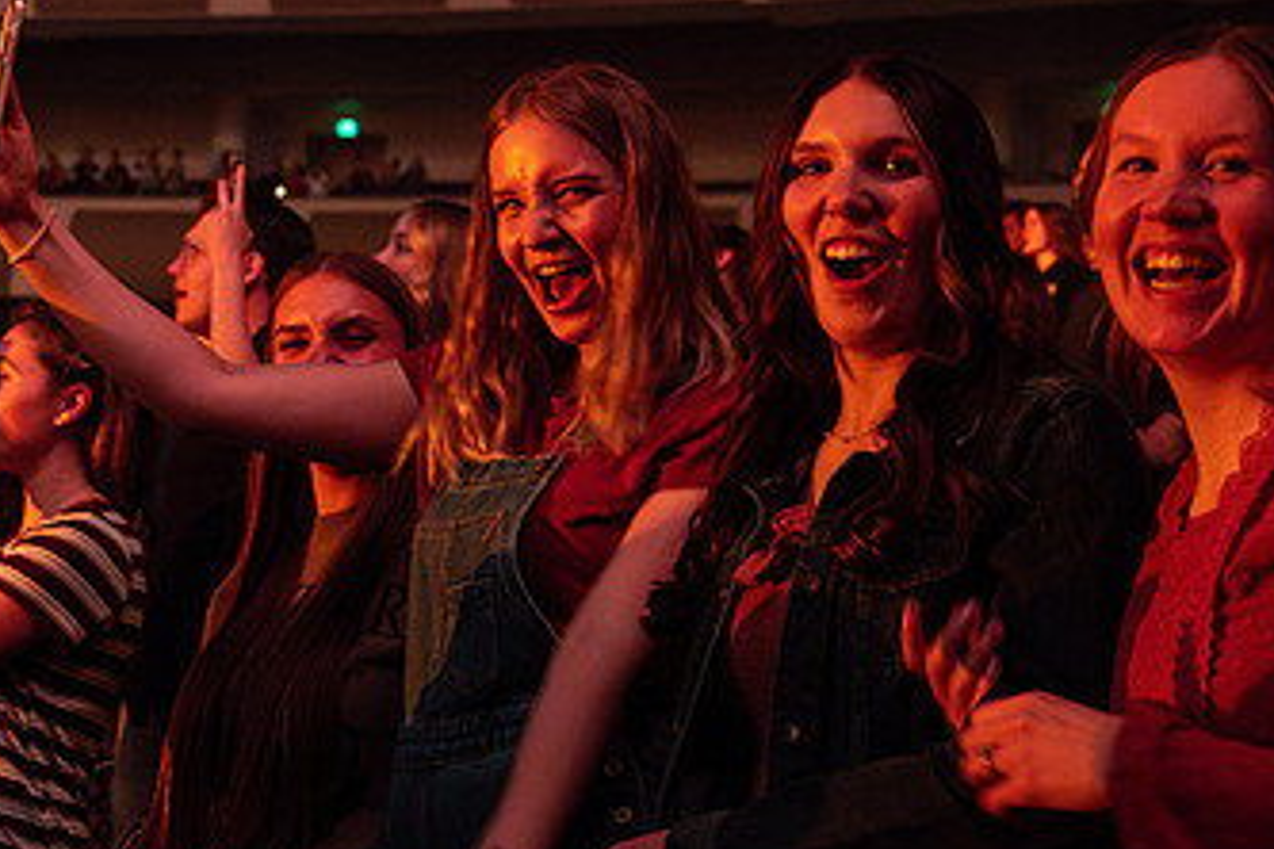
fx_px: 2831
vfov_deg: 17.0
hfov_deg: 25.4
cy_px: 266
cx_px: 602
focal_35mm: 80
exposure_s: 1/50
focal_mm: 37
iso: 4000
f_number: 4
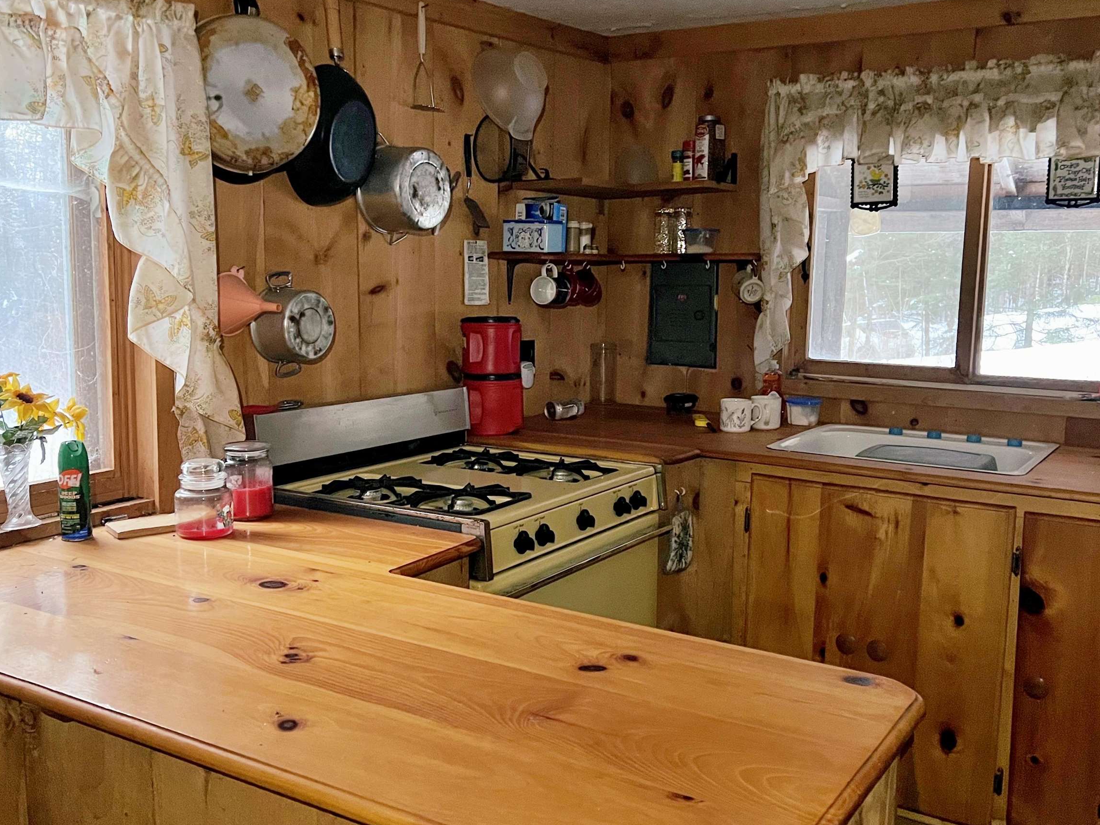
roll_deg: +0.3
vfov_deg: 40.7
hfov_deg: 52.6
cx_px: 530
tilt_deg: -7.8
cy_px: 418
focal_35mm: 35
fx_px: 1112
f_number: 1.5
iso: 640
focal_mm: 5.7
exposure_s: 1/32
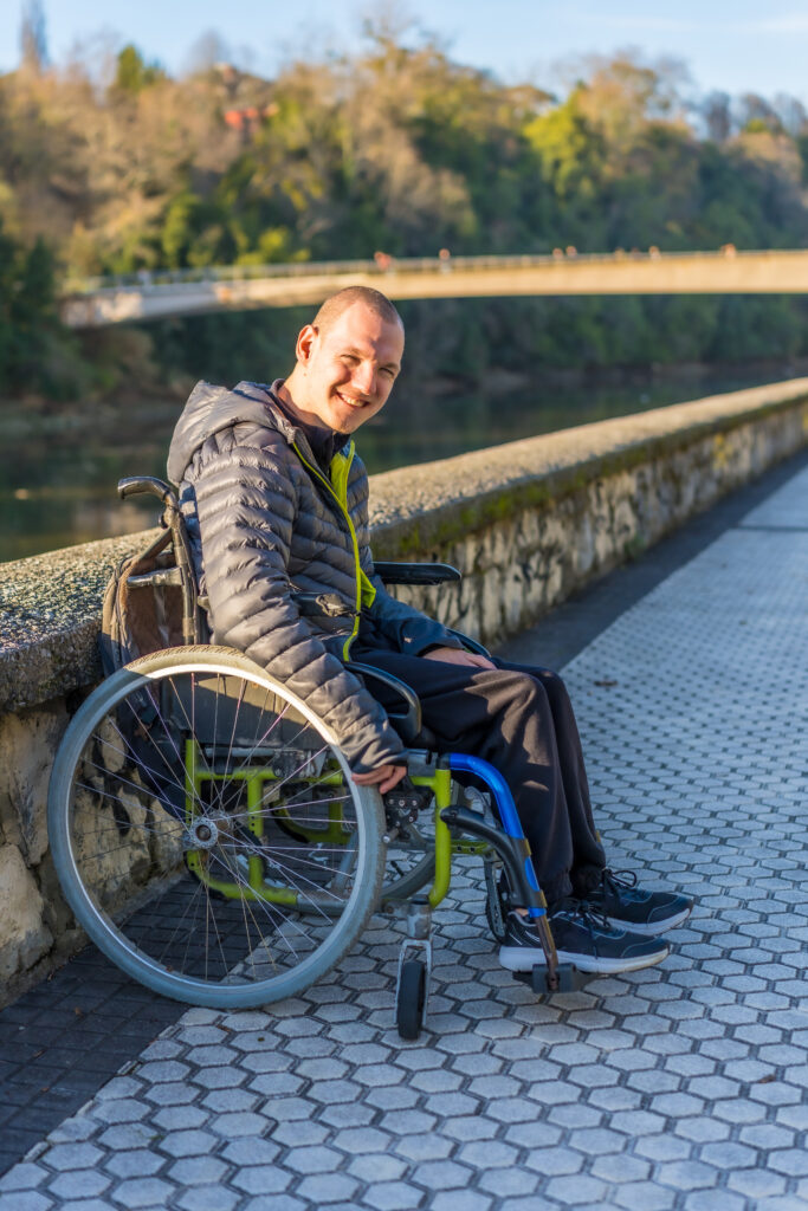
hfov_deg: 24.6
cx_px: 404
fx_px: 1851
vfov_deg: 36.2
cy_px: 606
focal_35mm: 55
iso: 100
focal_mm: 55
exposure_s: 1/1250
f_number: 2.8
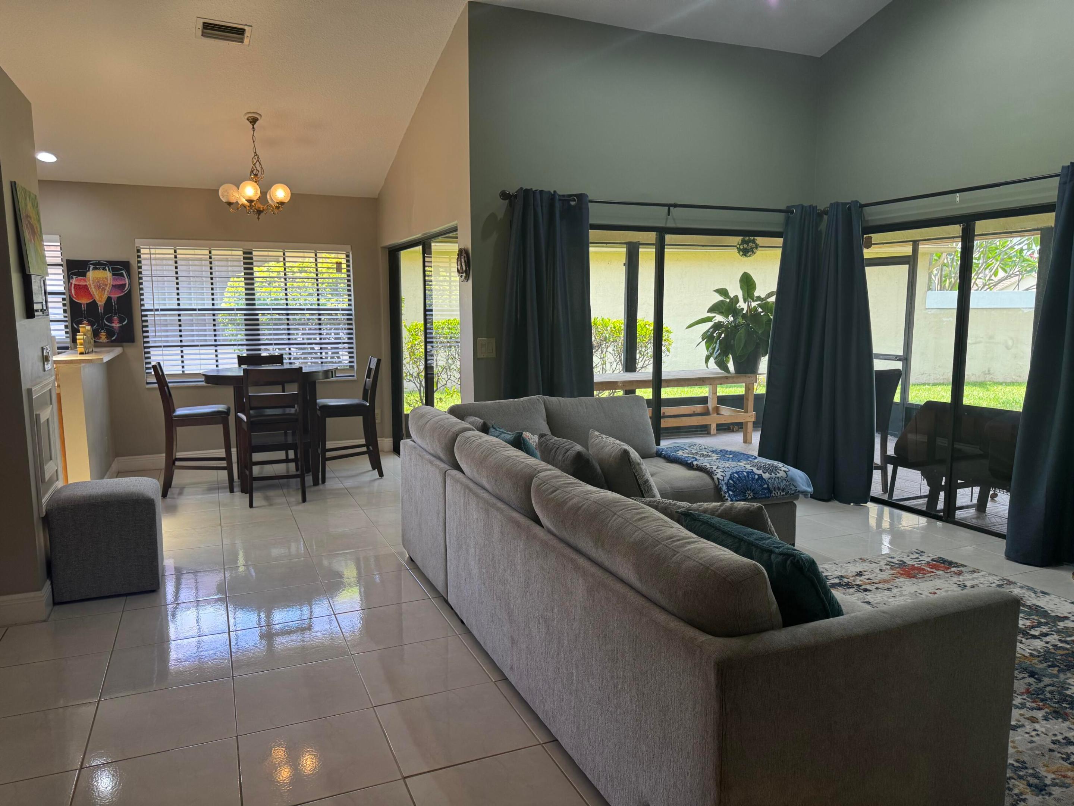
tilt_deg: -7.2
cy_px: 403
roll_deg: +0.4
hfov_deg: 71.6
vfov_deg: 56.8
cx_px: 537
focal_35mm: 24
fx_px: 745
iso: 125
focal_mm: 6.76
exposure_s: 1/120
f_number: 1.78
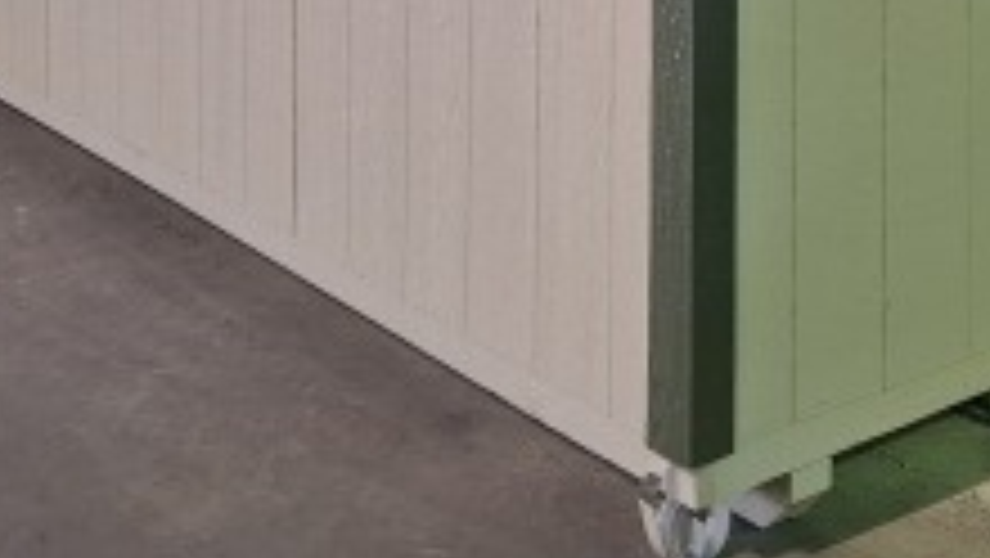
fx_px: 1917
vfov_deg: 14.5
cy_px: -446
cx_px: 657
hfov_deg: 28.8
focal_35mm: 73
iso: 250
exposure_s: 1/120
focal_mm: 5.54
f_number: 1.8
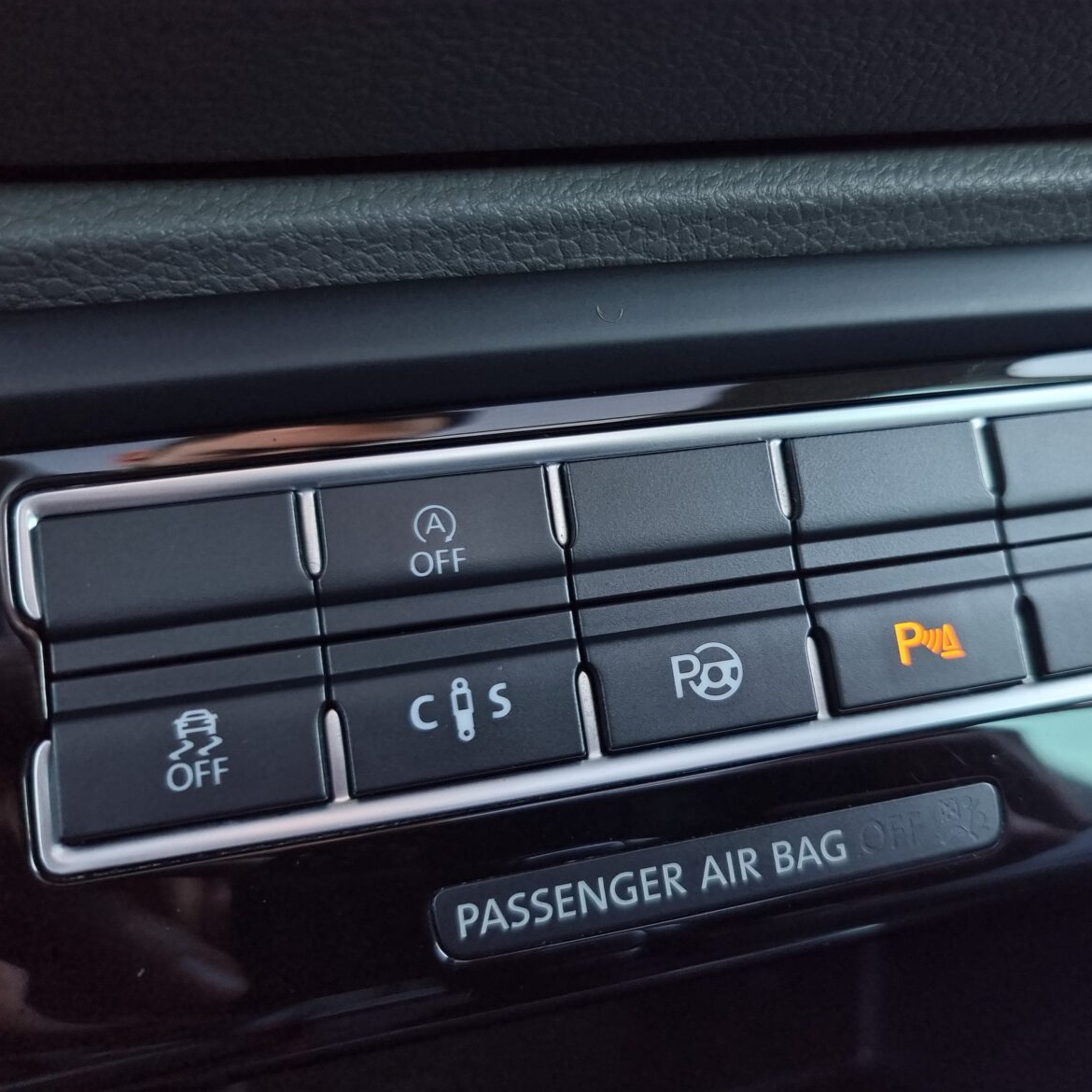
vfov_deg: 55.6
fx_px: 1035
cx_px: 665
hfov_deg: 55.1
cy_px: 536
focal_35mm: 29
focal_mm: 6.7
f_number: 1.8
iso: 250
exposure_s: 1/60
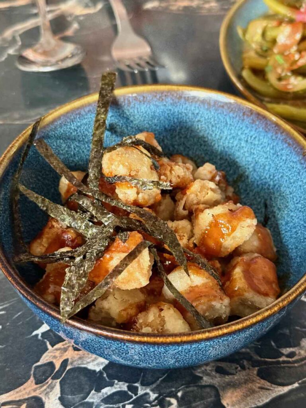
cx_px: 153
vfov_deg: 39.6
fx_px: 565
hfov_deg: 30.3
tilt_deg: -46.8
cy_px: 204
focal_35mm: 48
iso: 320
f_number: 1.78
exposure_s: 1/33
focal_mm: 6.76
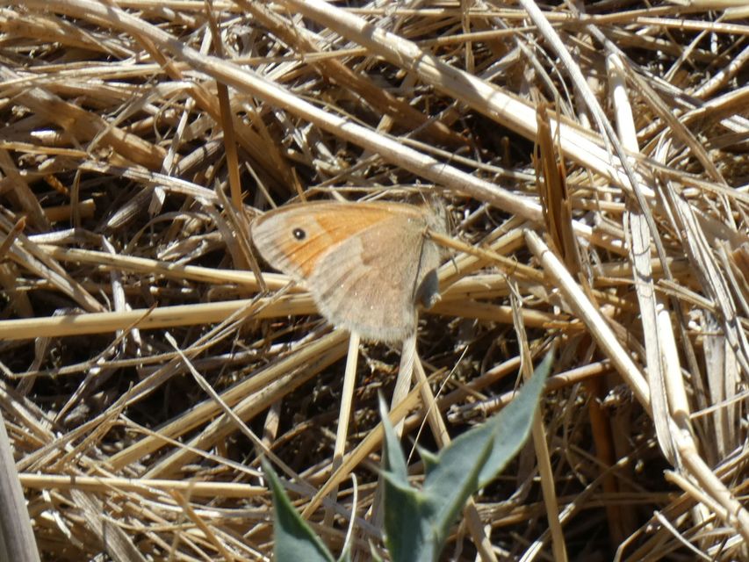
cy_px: 281
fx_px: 10820
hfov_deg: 4.0
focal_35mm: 500
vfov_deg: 3.0
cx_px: 374
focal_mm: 89.5
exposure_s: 1/200
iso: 80
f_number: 5.6
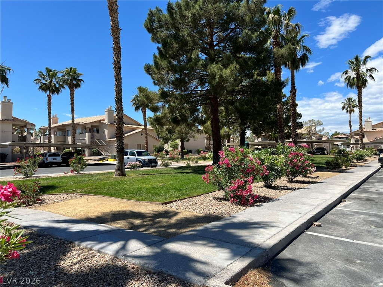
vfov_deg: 53.1
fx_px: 288
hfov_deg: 67.3
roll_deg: +0.8
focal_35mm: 26
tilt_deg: +2.5
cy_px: 144
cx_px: 192
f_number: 1.6
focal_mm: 5.1
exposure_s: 1/3215
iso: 50
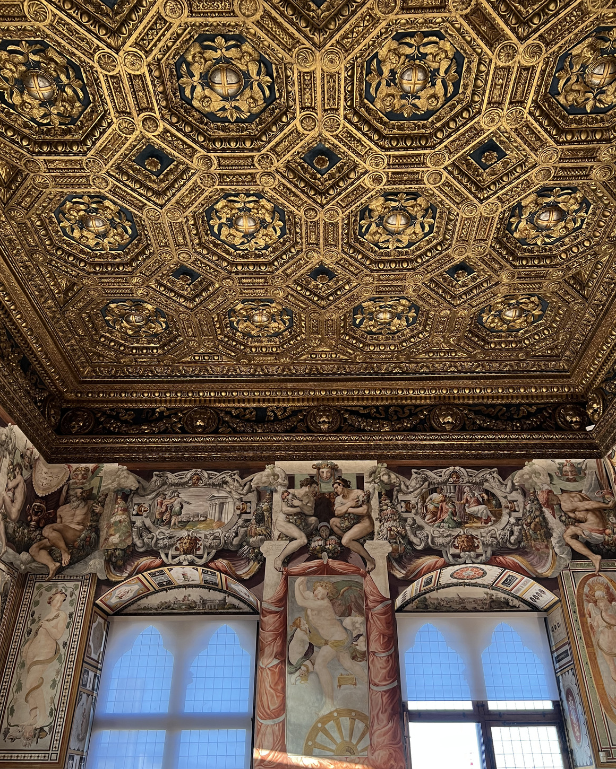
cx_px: 317
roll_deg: -0.1
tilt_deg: +32.1
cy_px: 415
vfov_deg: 62.1
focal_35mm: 28
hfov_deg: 51.5
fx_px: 638
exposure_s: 1/60
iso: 125
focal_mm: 5.7
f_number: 1.5
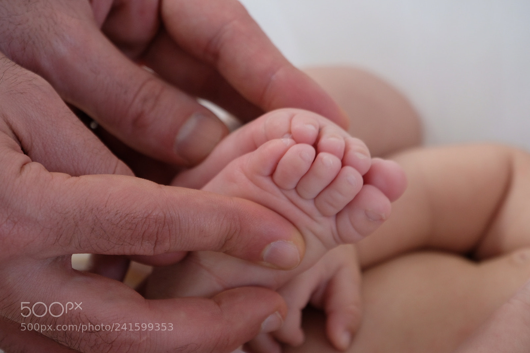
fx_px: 2989
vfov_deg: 6.8
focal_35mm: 203
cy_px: 176
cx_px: 265
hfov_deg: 10.1
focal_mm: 135
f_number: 5.6
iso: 800
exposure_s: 1/28
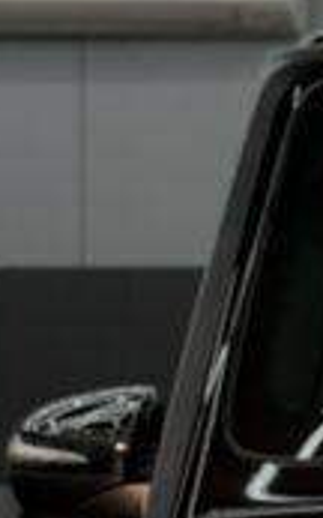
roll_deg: +0.0
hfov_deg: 4.2
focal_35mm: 301
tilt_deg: +2.7
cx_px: 885
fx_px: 4243
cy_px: 494
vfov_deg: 7.0
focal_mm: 6.76
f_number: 1.78
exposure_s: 1/519
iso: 80
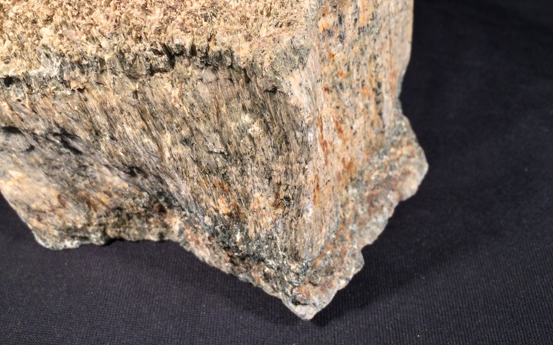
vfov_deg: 32.2
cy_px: 86
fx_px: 588
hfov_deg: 50.1
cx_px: 224
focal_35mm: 39
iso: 64
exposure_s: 1/120
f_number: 2.2
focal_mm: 4.15
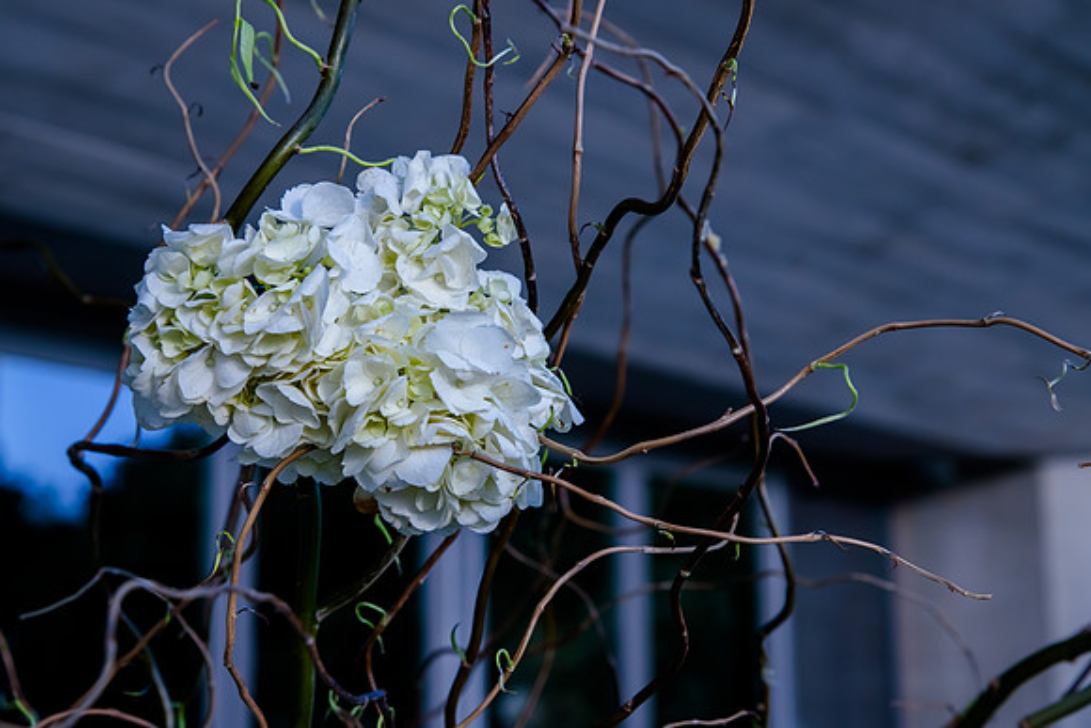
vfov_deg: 15.0
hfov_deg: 22.3
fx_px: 2764
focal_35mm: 91
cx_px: 441
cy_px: 321
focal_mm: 75
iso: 200
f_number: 8
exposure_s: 1/400
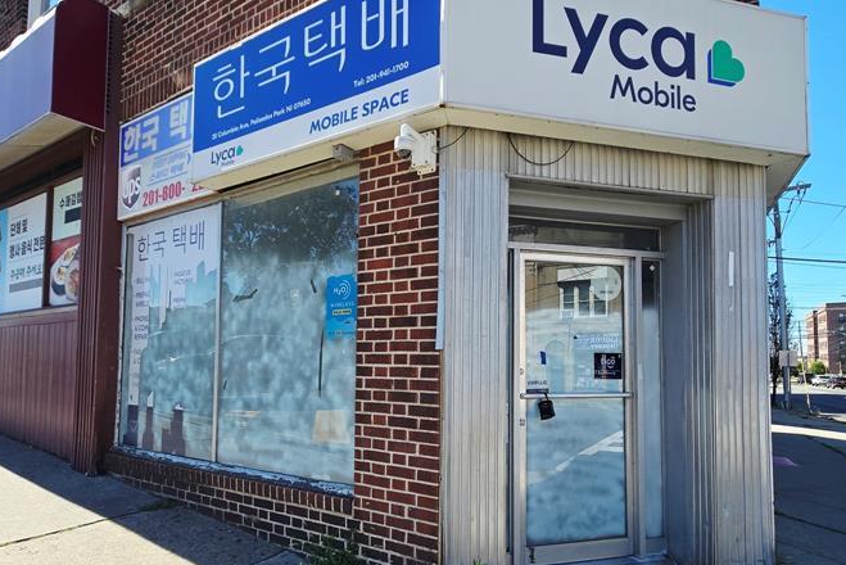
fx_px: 494
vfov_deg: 59.2
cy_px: 329
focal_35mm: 21
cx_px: 413
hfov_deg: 81.2
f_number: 2.2
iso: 50
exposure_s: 1/1218
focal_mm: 2.2
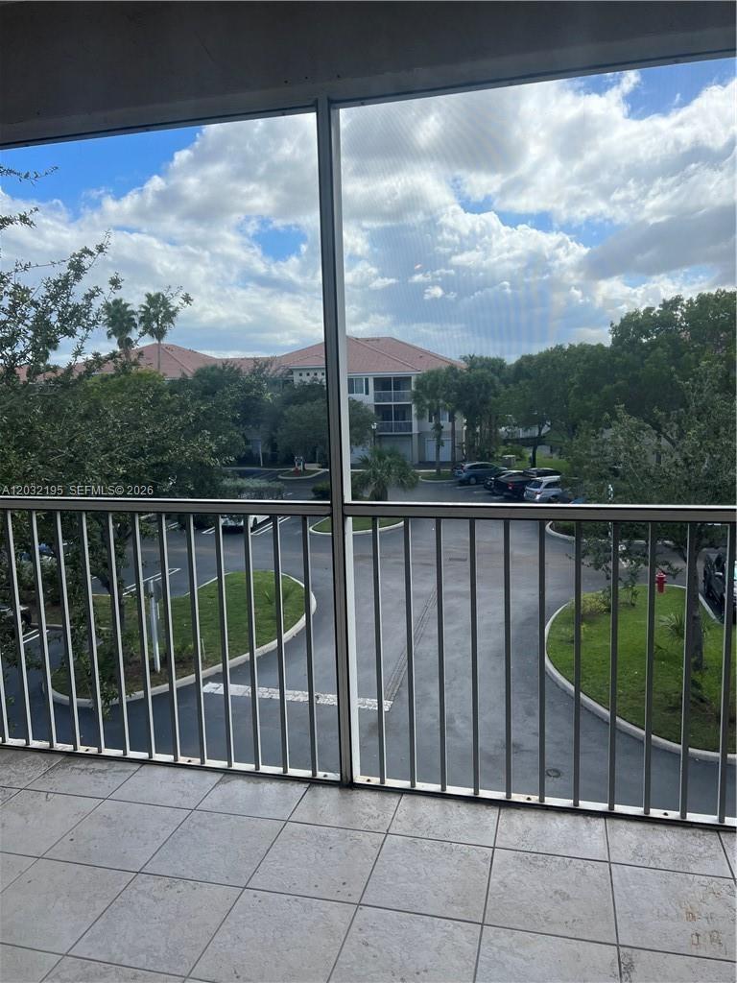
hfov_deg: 53.1
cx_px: 368
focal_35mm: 26
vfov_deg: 67.3
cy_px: 492
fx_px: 738
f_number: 1.5
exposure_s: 1/2994
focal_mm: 5.7
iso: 50
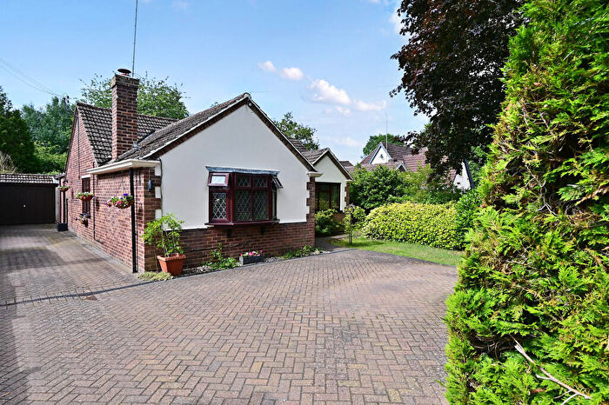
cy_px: 202
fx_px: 330
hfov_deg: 85.4
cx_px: 304
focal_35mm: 20
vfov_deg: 63.2
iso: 400
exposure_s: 1/1250
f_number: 5.6
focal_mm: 19.5
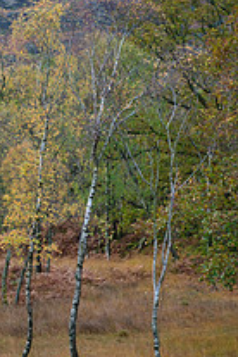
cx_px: 16
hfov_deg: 10.1
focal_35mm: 135
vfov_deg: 15.2
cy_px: 214
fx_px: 1339
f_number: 8
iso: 200
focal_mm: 62
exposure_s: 1/60
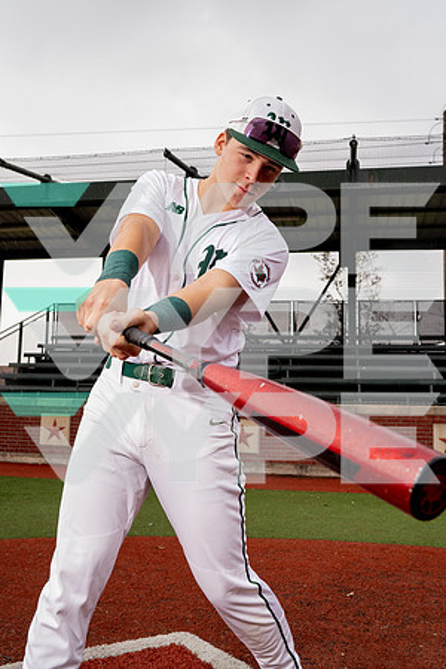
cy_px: 334
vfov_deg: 54.4
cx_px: 223
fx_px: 650
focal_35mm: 35
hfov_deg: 37.9
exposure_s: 1/250
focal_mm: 35
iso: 800
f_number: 6.3
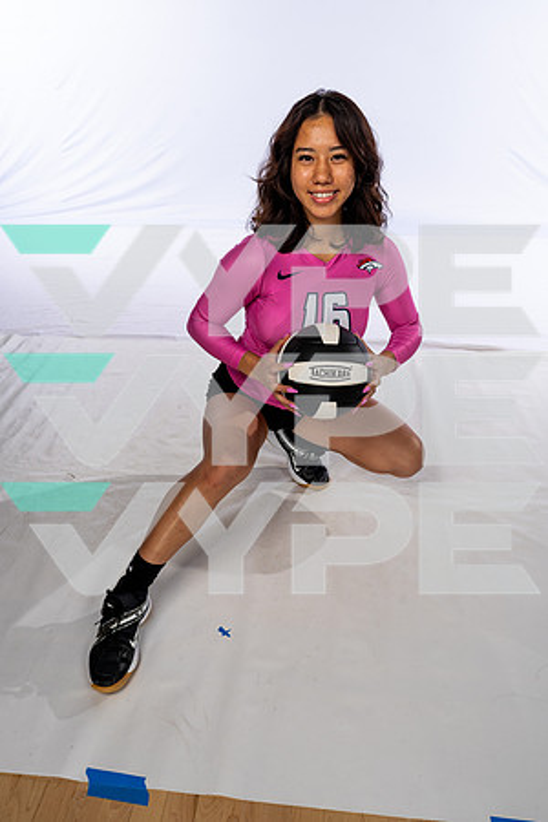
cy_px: 411
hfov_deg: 46.4
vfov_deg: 65.5
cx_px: 274
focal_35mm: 28
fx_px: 639
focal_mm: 28
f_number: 7.1
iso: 200
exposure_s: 1/250
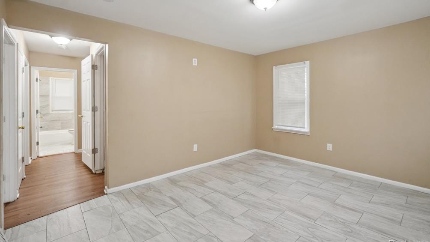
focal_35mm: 16
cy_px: 104
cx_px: 213
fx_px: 182
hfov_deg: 99.4
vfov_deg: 66.7
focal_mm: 10
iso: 1250
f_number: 8
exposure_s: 1/30
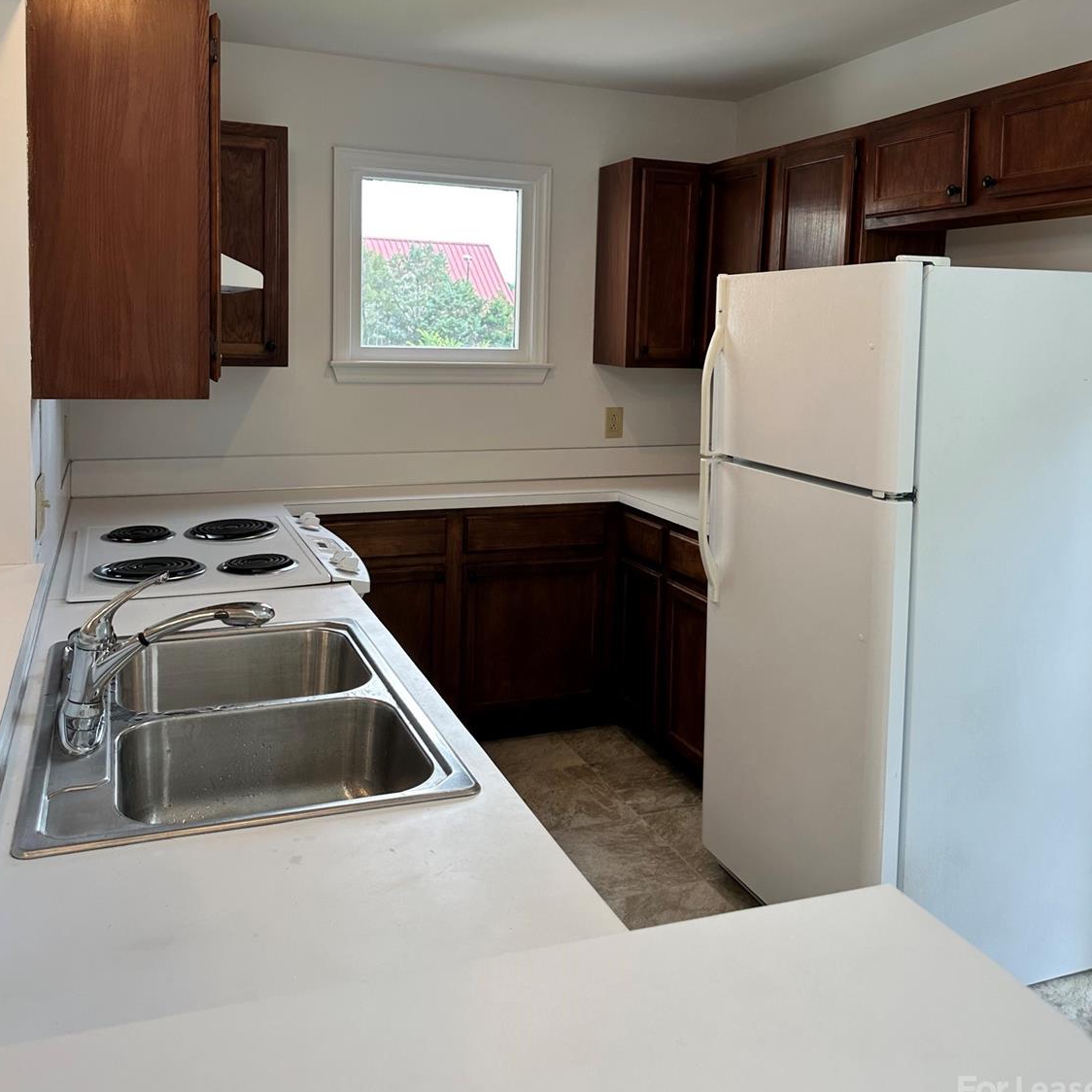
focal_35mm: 29
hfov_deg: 55.6
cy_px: 415
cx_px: 547
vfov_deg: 55.0
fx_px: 1035
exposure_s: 1/131
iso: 64
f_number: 1.78
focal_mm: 6.86
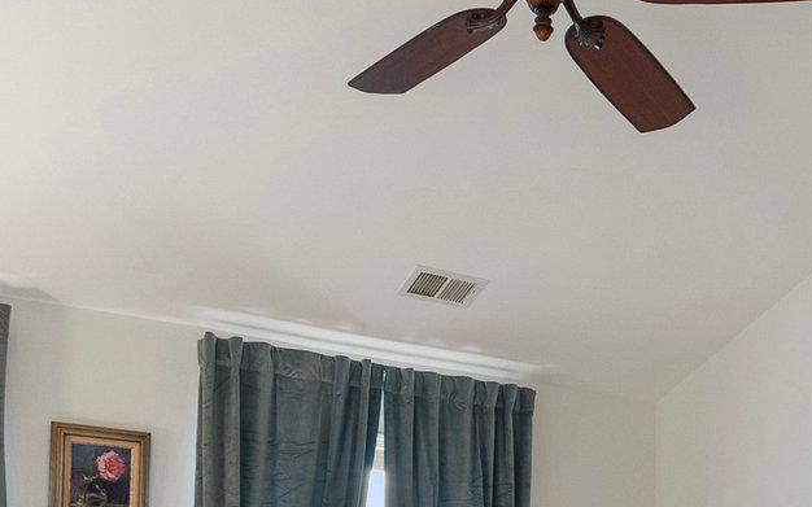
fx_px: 1106
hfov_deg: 38.7
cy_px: 645
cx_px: 654
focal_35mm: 50
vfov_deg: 23.1
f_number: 8
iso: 640
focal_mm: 10
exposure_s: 1/5
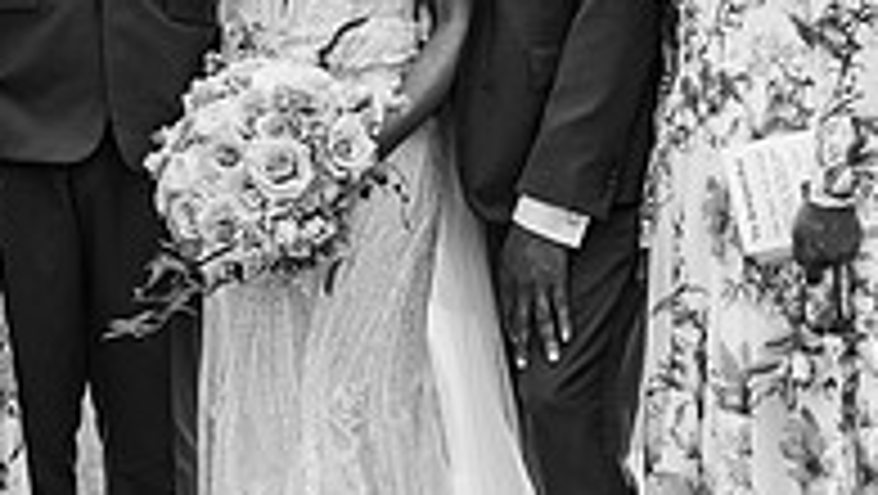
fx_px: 6174
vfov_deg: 4.6
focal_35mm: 265
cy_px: 94
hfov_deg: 8.1
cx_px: 243
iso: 100
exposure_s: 1/800
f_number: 2.2
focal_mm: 85
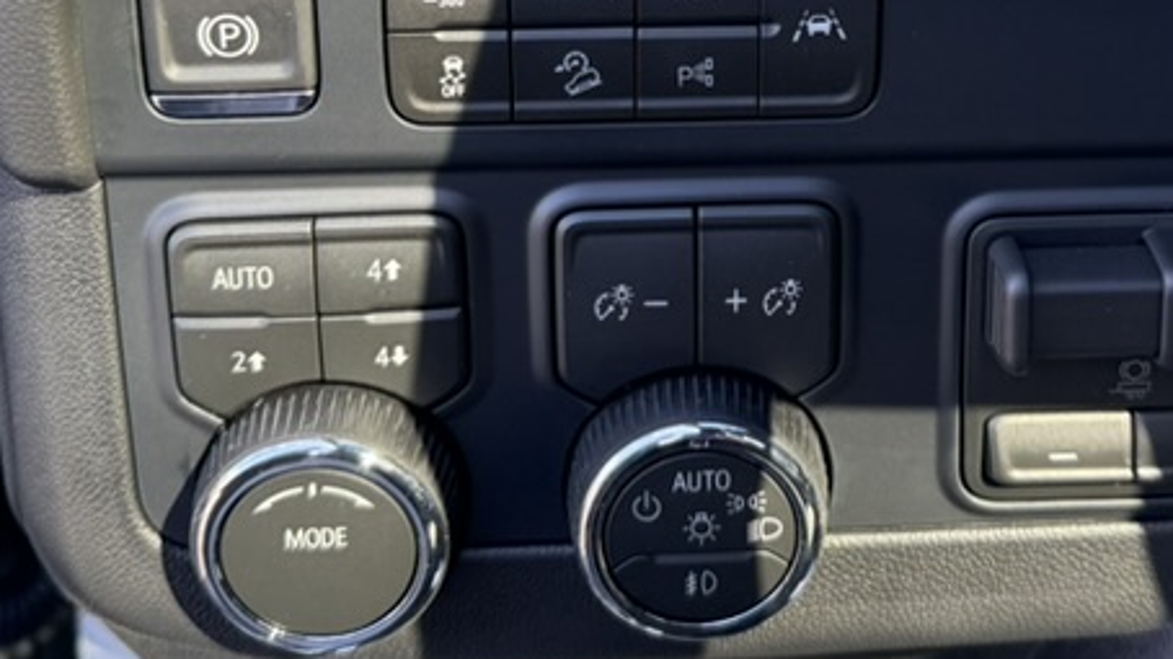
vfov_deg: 19.6
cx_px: 747
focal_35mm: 59
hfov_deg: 35.2
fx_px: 1834
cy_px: -52
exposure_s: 1/240
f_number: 1.78
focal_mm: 6.76
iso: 200
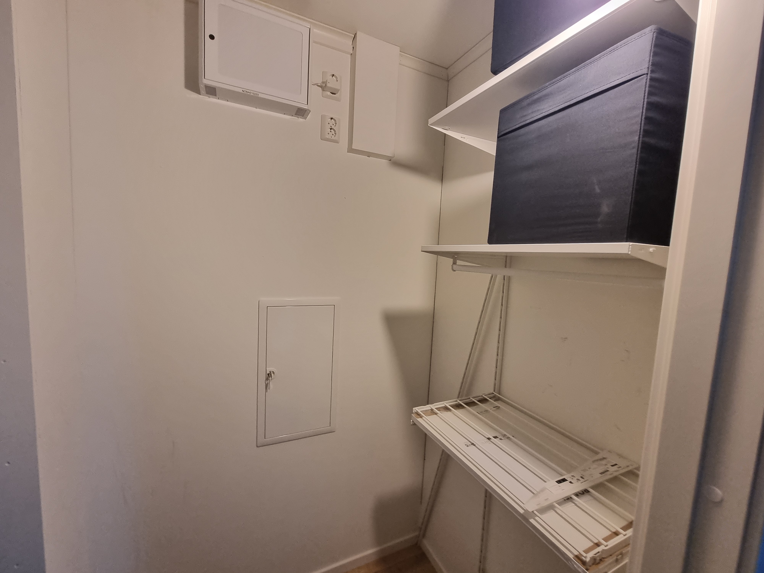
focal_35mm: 13
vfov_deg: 89.9
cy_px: 286
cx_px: 382
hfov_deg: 106.2
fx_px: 287
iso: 250
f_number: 2.2
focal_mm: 2.2
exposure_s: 1/50
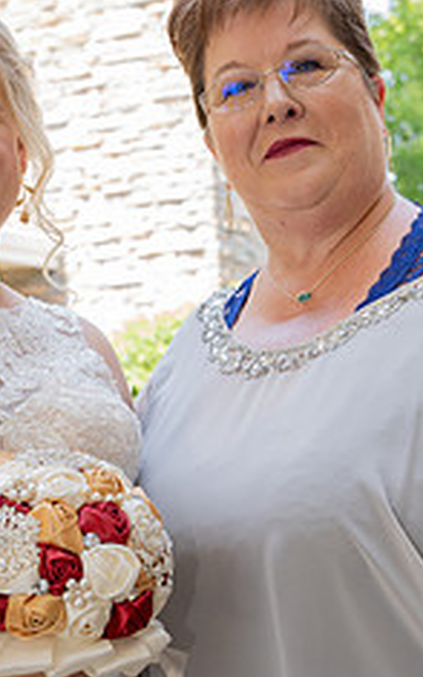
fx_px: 1438
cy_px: 409
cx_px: 213
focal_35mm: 78
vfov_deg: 26.4
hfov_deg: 16.7
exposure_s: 1/200
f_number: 5
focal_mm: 40
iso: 640
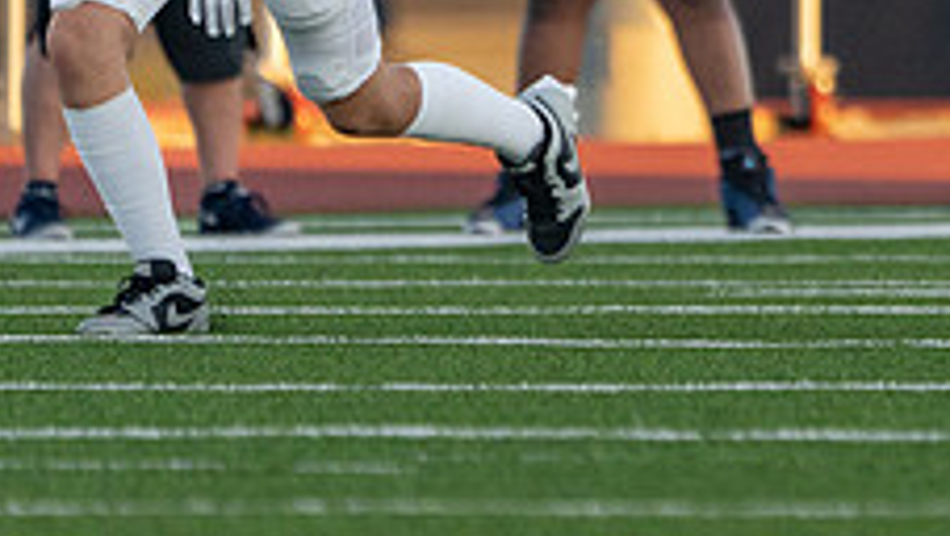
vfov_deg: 0.8
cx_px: 1257
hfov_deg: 1.4
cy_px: -139
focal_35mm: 1491
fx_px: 37581
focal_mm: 400
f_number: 5.6
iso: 1250
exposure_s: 1/1250
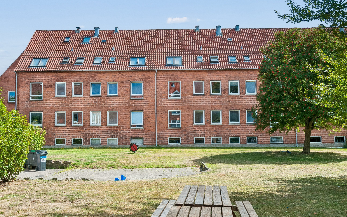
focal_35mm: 37
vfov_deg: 34.4
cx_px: 173
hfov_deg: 52.8
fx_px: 350
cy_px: 116
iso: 200
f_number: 10
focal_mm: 24
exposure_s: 1/400
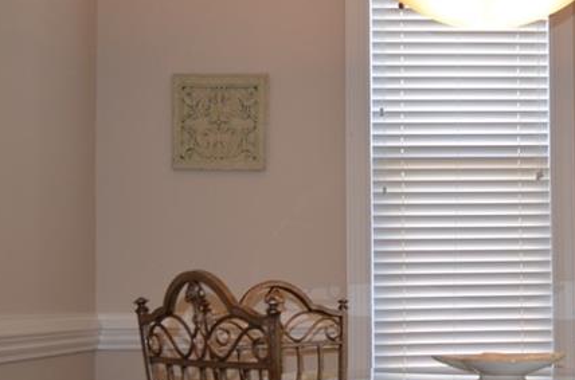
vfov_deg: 17.2
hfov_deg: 25.0
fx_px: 1259
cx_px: 506
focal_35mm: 79
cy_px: 232
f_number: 3.8
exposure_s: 1/60
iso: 500
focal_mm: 22
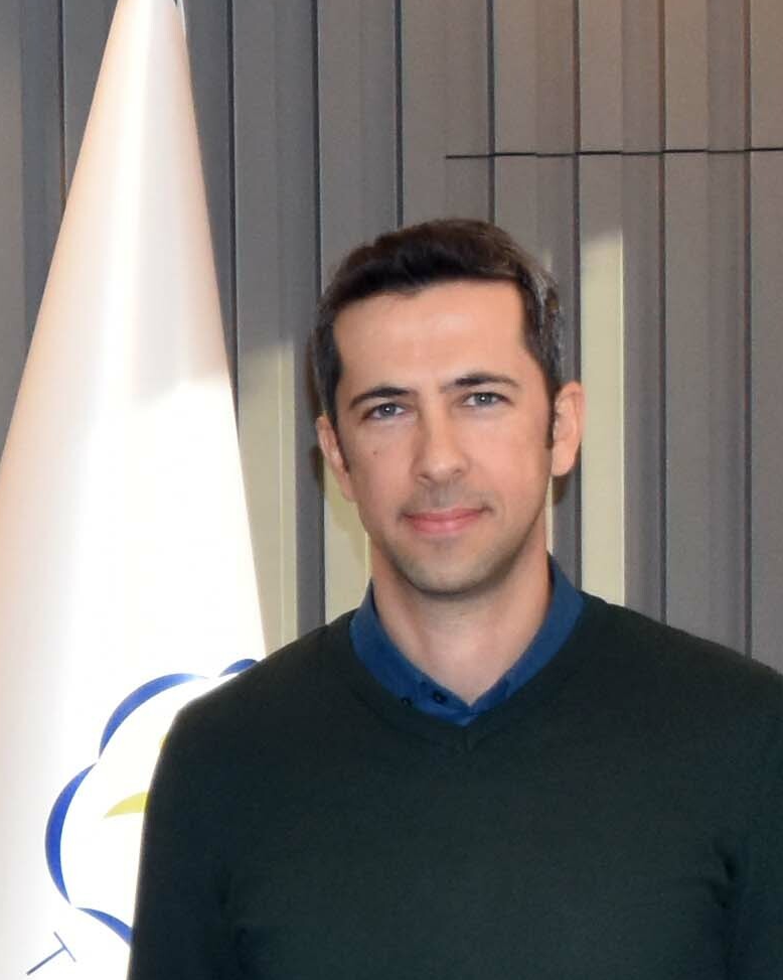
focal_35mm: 191
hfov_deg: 7.4
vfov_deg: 10.0
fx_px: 5534
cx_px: -1350
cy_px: 1006
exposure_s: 1/60
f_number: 3.5
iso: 1000
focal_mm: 22
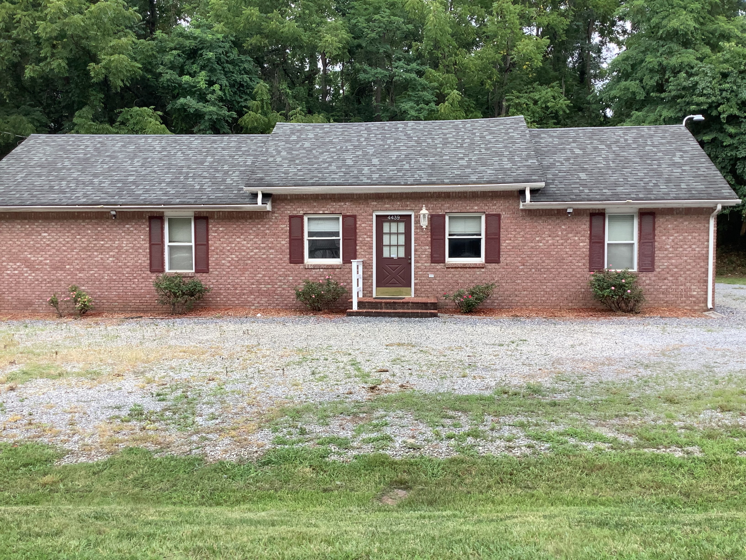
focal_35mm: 31
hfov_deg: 58.4
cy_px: 280
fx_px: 668
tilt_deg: -3.0
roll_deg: +0.6
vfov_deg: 45.4
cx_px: 373
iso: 25
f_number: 2.4
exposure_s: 1/120
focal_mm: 3.3
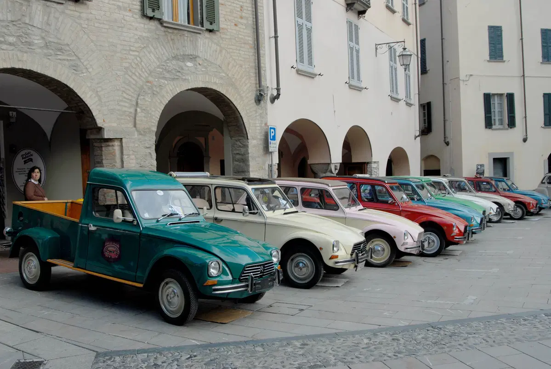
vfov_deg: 37.0
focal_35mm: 36
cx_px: 276
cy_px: 184
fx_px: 552
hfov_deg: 53.1
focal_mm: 24
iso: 100
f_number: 7.1
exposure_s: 1/180
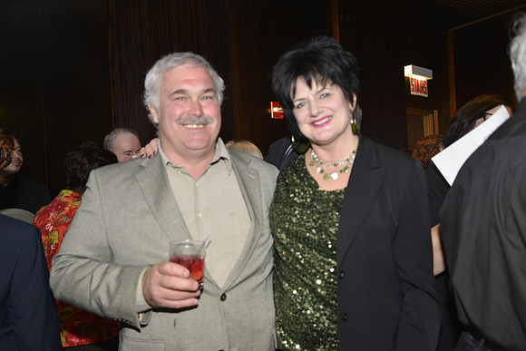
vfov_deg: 38.9
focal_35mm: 34
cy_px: 176
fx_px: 497
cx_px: 263
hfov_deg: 55.8
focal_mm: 34
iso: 800
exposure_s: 1/60
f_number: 4
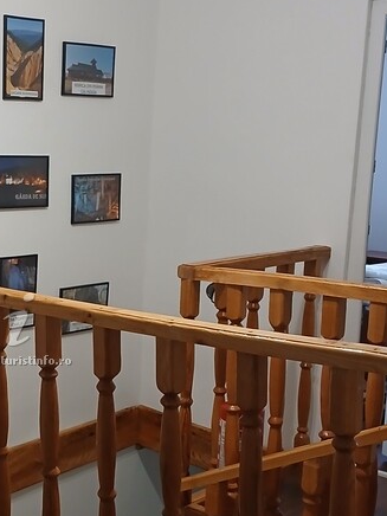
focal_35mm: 61
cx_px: 24
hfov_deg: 23.3
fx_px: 909
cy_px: 333
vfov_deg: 31.5
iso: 250
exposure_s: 1/33.3
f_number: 1.8
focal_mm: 3.98
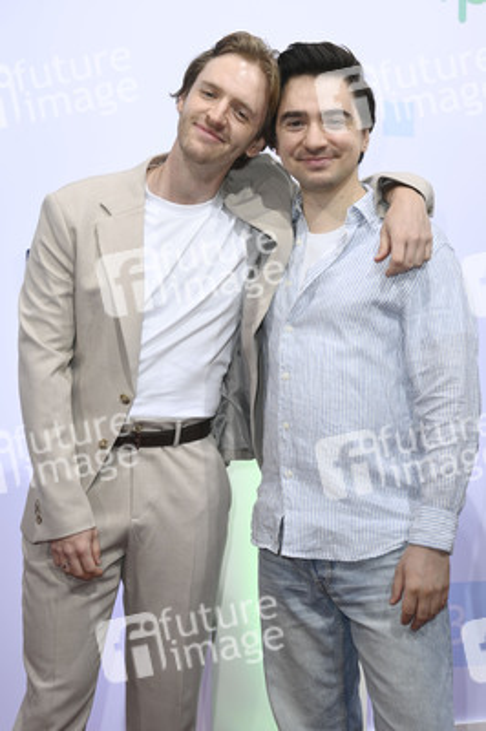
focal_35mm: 56
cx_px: 243
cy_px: 366
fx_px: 1136
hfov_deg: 24.2
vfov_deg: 35.7
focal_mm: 56
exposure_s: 1/250
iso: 400
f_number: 6.3
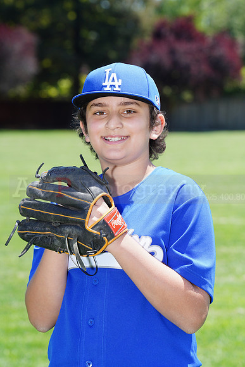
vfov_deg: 11.1
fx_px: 1897
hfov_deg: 7.4
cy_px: 184
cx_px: 122
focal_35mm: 186
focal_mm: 186
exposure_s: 1/200
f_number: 9
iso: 200
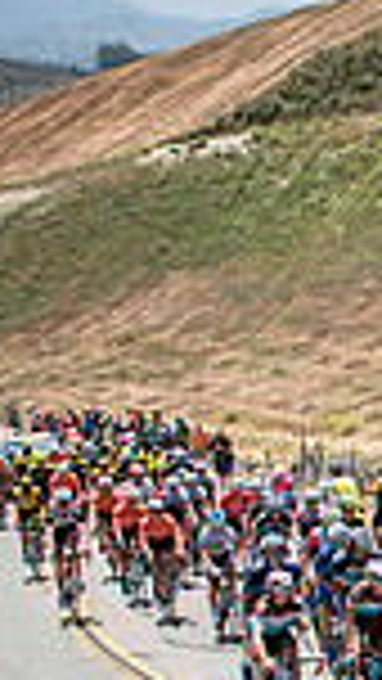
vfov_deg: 20.9
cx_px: 1107
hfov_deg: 9.6
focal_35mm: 101
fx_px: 1818
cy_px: 559
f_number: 4
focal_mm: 24
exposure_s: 1/1000
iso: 100
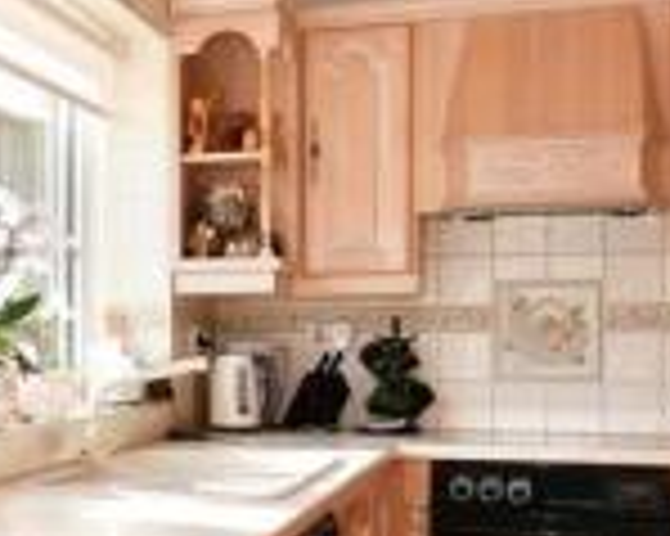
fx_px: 1229
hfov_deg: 26.0
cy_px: 399
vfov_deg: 24.3
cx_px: -207
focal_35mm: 62
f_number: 8
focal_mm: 10
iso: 400
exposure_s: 1/20
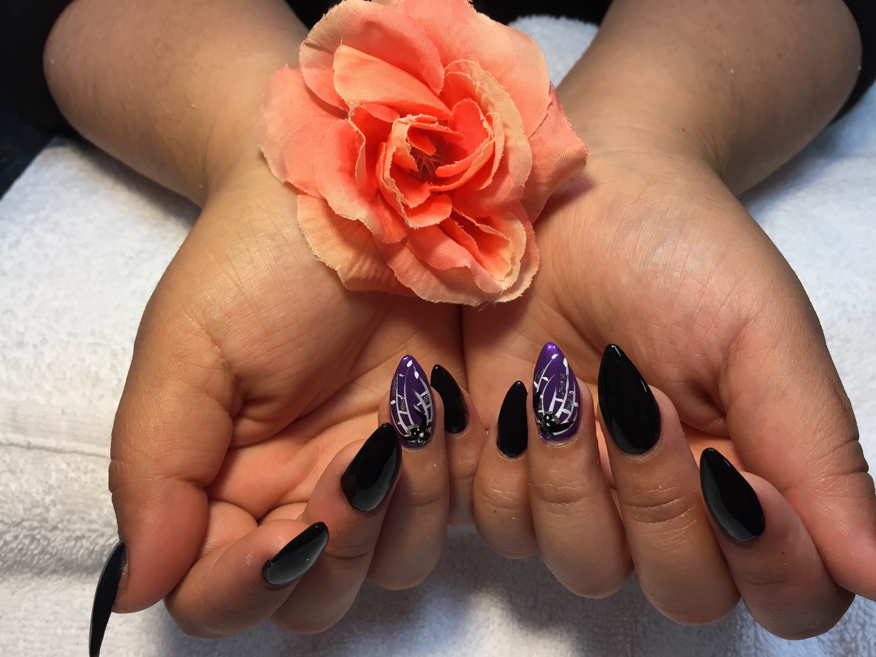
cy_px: 328
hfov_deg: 61.7
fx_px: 734
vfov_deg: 48.2
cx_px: 438
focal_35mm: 29
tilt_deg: -53.6
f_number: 2.2
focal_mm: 4.15
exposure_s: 1/40
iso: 32
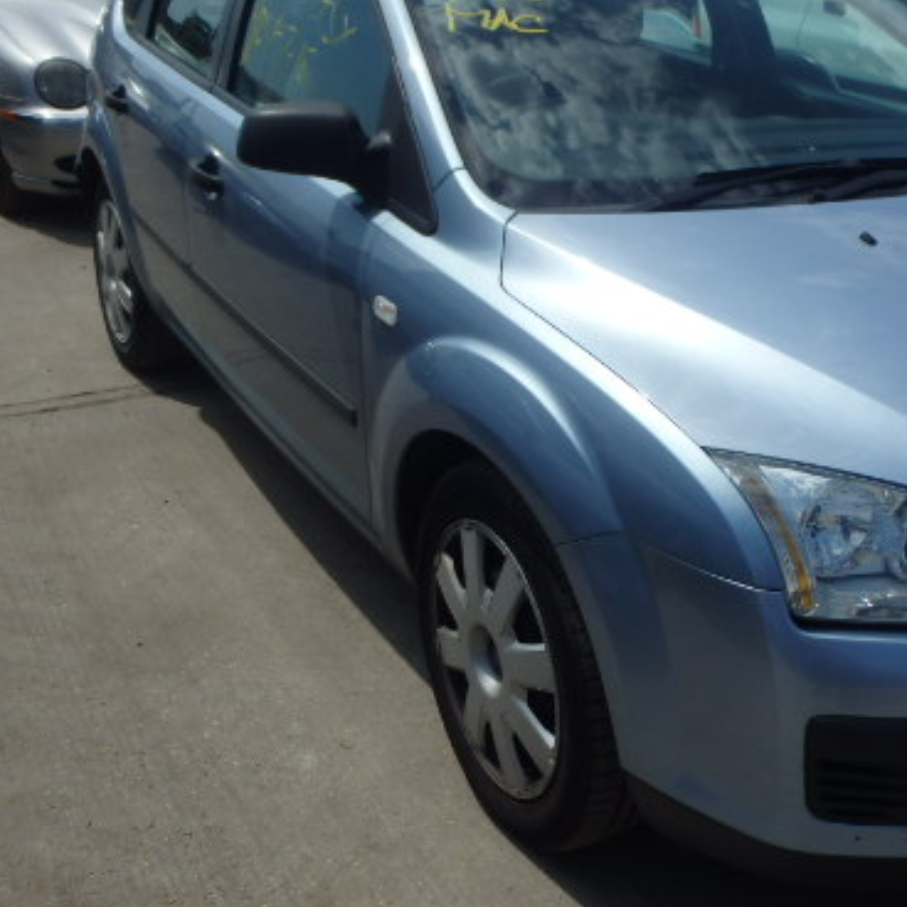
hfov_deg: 37.4
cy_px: 372
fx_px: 1275
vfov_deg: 39.0
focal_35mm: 43
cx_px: 757
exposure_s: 1/250
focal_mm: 5
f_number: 11
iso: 125
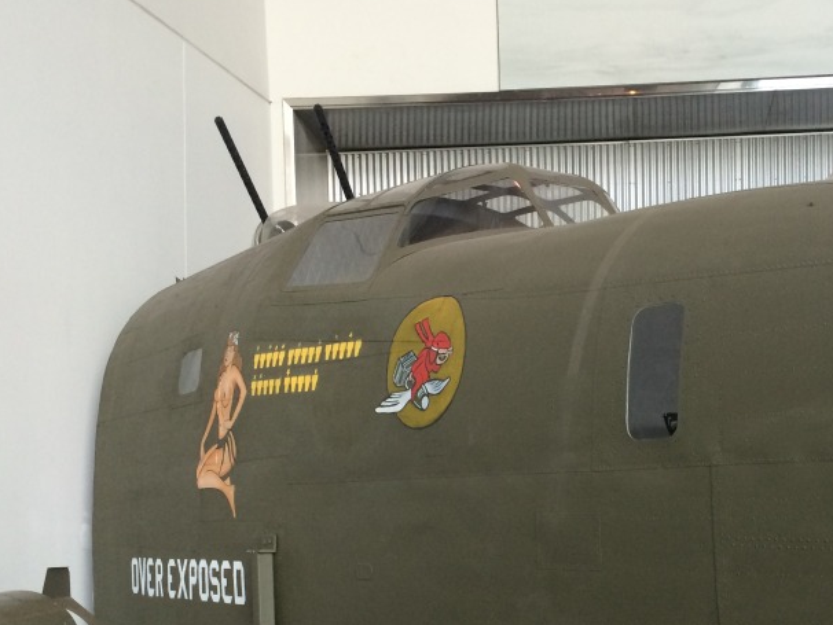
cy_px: 477
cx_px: 557
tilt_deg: +0.7
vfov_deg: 29.2
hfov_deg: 38.4
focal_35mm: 49
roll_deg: +0.8
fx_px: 1180
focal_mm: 4.15
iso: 50
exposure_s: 1/30
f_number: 2.2
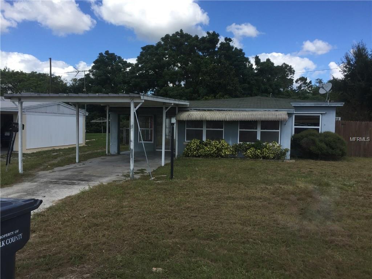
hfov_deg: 61.7
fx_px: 312
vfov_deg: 48.2
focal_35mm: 29
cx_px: 186
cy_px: 140
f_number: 2.2
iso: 32
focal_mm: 4.15
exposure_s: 1/1412
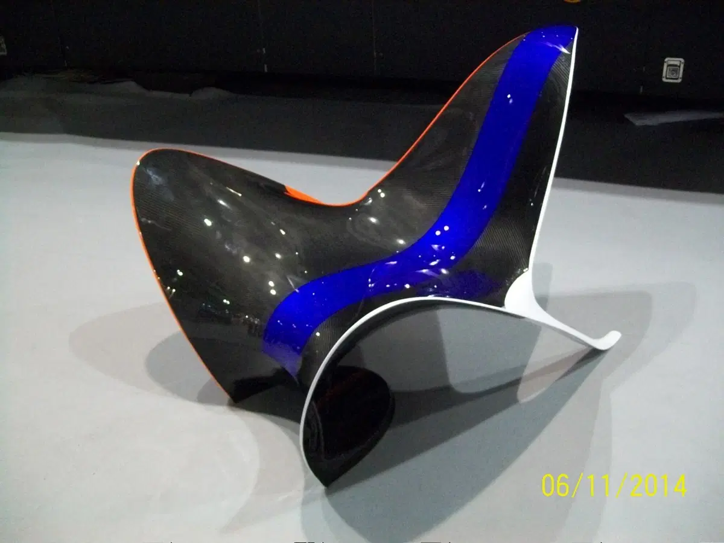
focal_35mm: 34
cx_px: 362
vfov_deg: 41.8
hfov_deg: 54.0
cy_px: 272
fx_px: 711
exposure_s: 1/60
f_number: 2.7
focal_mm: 6.1
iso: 400
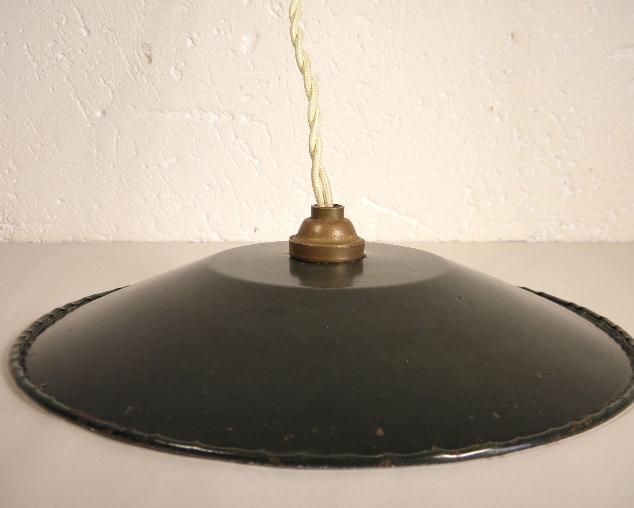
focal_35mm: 41
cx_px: 330
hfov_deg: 44.8
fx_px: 769
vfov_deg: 36.5
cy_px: 252
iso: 100
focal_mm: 7.1
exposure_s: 1/80
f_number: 3.8
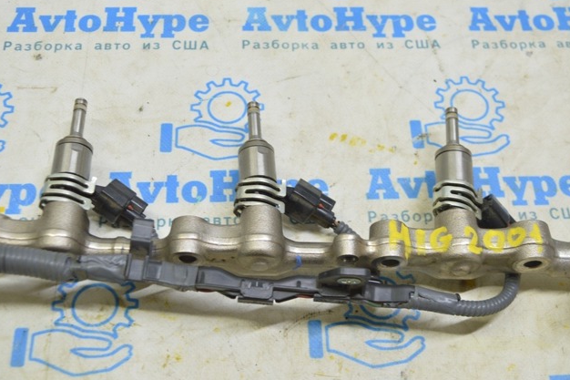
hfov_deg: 41.5
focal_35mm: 48
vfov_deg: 28.3
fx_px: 752
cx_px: 281
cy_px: 187
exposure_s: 1/20
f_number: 5.6
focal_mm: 31
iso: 400
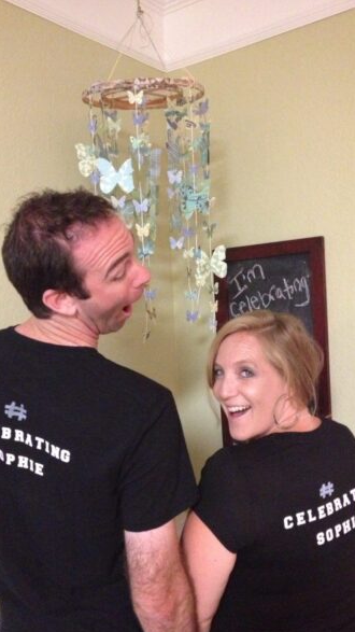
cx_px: 169
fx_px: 653
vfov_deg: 51.6
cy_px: 322
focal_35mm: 39
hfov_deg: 30.4
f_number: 2.4
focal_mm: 4.28
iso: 800
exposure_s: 1/15
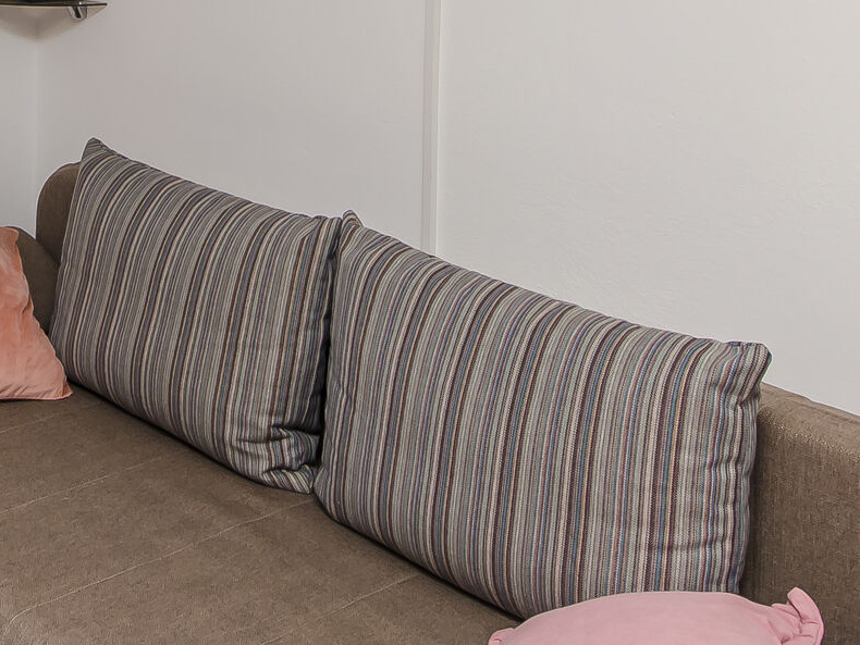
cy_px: -165
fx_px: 1267
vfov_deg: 25.2
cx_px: -42
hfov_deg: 33.5
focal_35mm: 51
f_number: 7.1
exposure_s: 1/100
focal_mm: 10
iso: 100
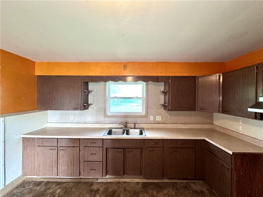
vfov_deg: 85.7
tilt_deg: +0.3
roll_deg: -2.1
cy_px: 98
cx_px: 132
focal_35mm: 14
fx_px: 106
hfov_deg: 102.1
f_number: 2.2
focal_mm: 2.22
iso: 320
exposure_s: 1/60
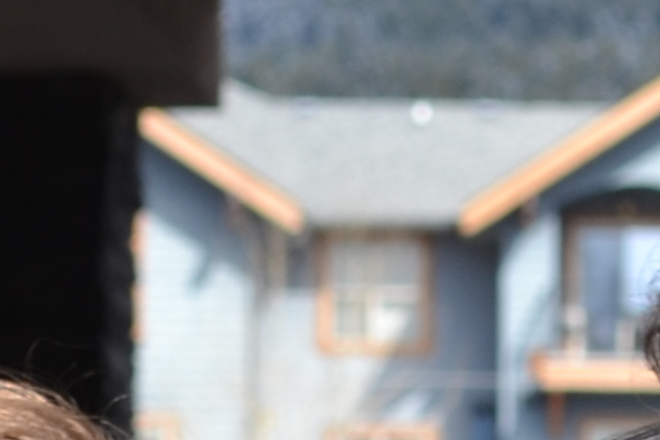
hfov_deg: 3.5
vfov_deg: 2.3
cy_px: 753
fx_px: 10884
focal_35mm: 594
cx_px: 267
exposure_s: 1/160
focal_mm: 55
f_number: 6.3
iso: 100
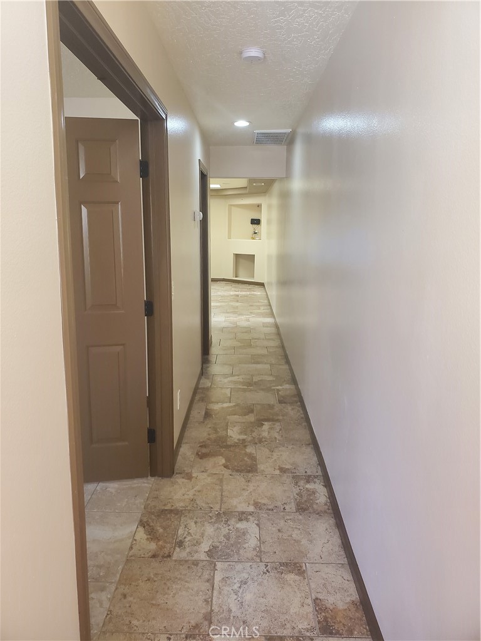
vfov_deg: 67.3
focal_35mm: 26
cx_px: 240
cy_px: 320
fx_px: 482
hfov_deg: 53.1
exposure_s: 1/120
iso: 320
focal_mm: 4.3
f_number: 2.4
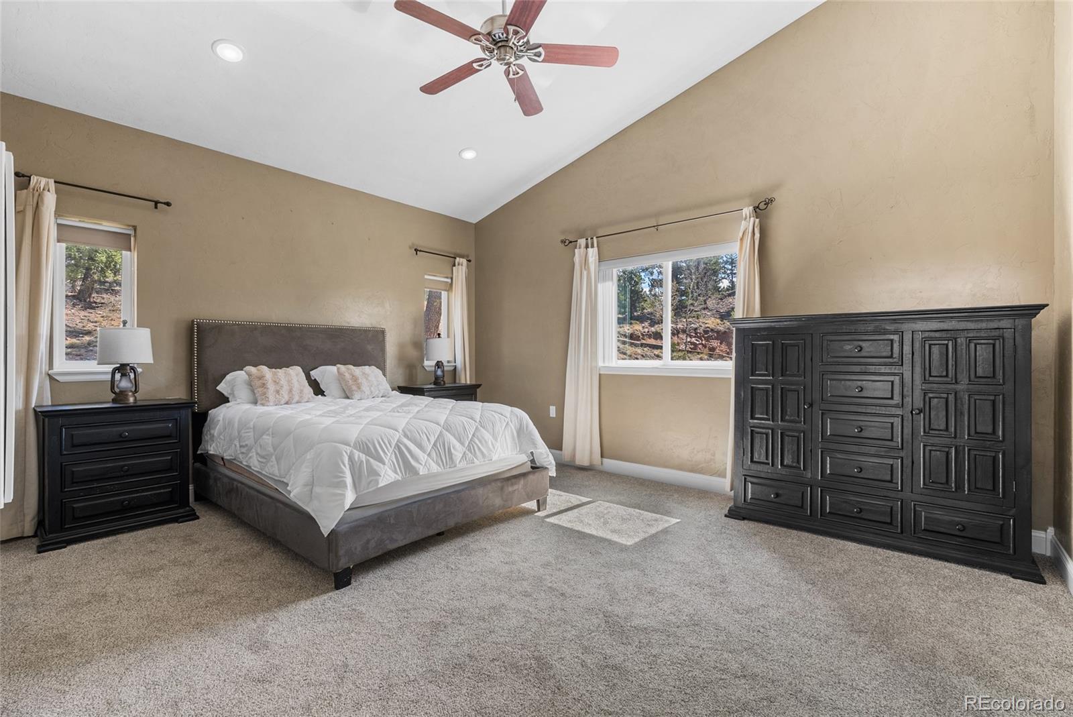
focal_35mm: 16
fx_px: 477
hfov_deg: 96.7
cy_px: 358
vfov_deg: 73.8
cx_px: 536
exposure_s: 1/100
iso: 200
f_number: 8
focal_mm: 16
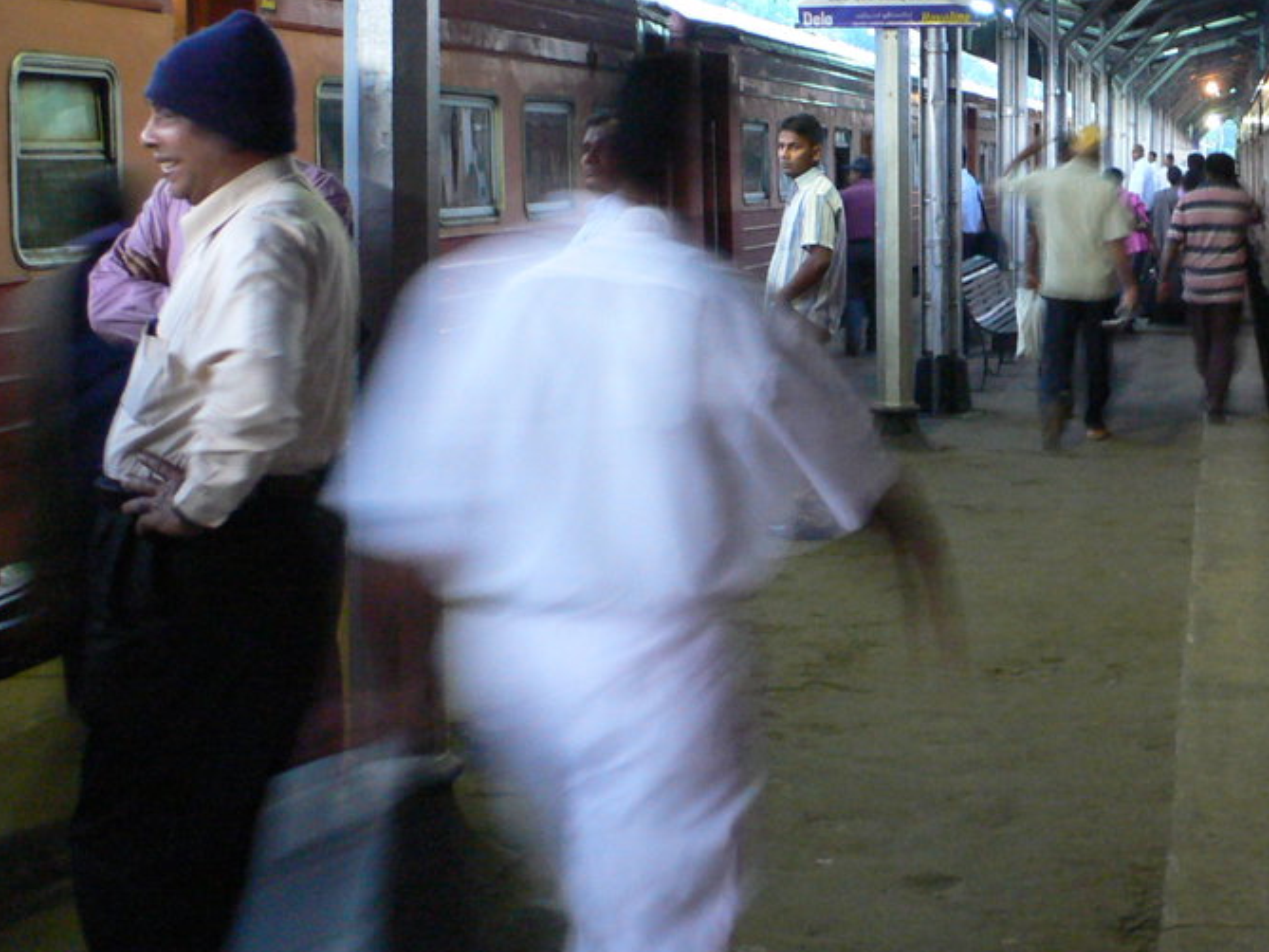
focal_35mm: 61
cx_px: 1026
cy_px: 226
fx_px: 2237
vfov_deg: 23.8
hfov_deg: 30.8
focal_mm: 6.3
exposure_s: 1/4
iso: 200
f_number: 2.8
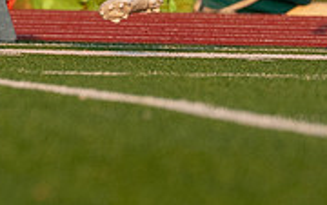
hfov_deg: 1.3
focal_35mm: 1592
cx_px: -106
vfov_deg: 0.8
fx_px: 14205
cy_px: -71
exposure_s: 1/2500
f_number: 2.8
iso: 400
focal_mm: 200
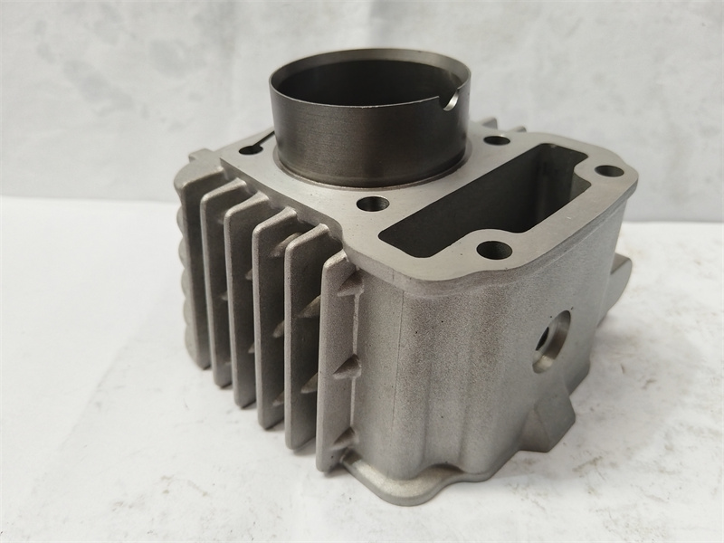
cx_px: 362
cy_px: 272
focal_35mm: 26
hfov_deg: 67.3
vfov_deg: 53.1
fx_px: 544
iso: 1674
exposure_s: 1/100
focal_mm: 4.95
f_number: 1.9
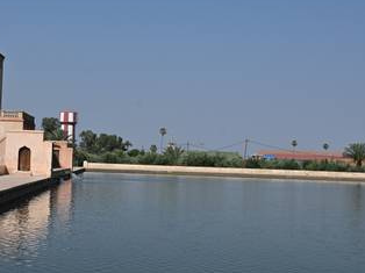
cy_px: 117
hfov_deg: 25.7
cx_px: 93
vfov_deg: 19.6
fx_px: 790
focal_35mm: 75
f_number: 8
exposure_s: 1/500
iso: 100
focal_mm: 34
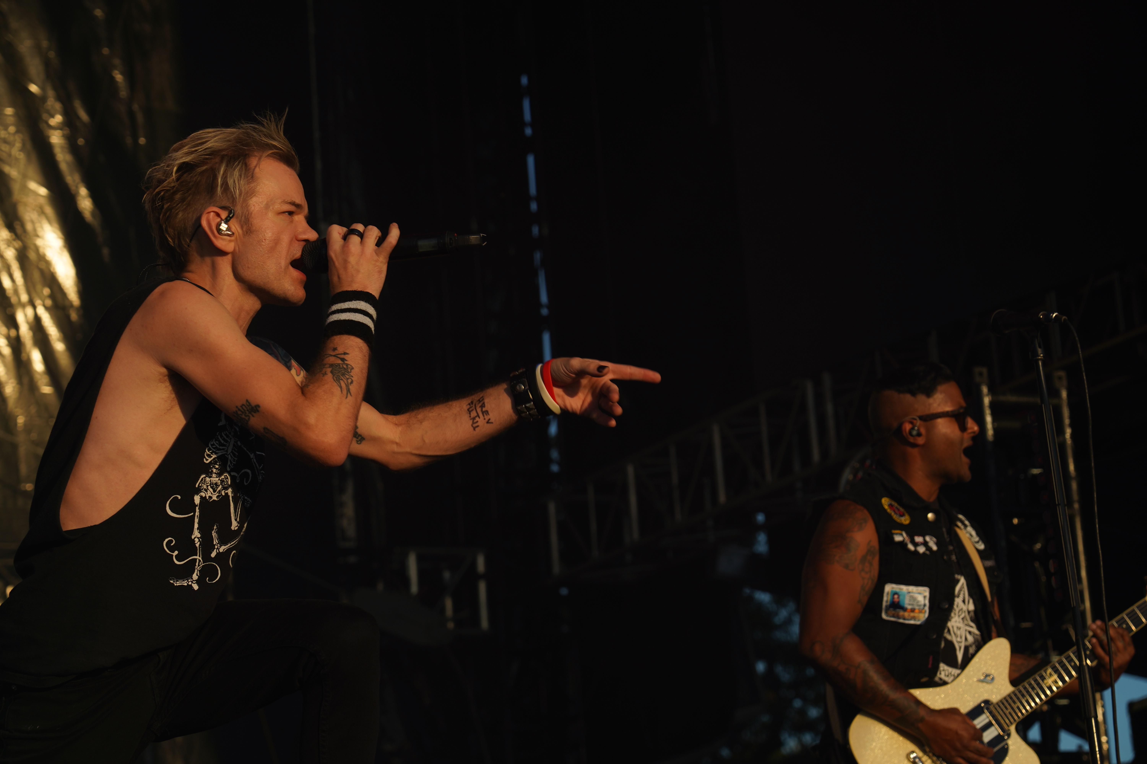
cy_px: 382
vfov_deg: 13.0
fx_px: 3345
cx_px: 574
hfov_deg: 19.5
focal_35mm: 105
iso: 100
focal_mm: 105
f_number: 7.1
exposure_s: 1/400
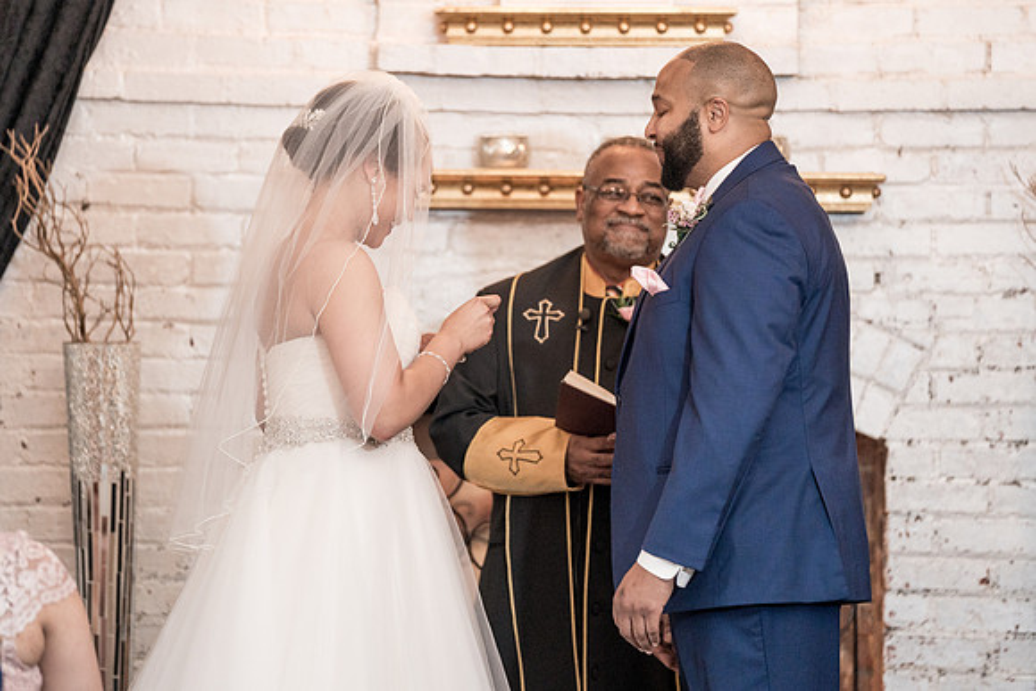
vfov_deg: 7.1
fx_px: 5576
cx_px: 487
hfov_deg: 10.6
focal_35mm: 194
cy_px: 329
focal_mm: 182
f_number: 2.8
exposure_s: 1/200
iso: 2000
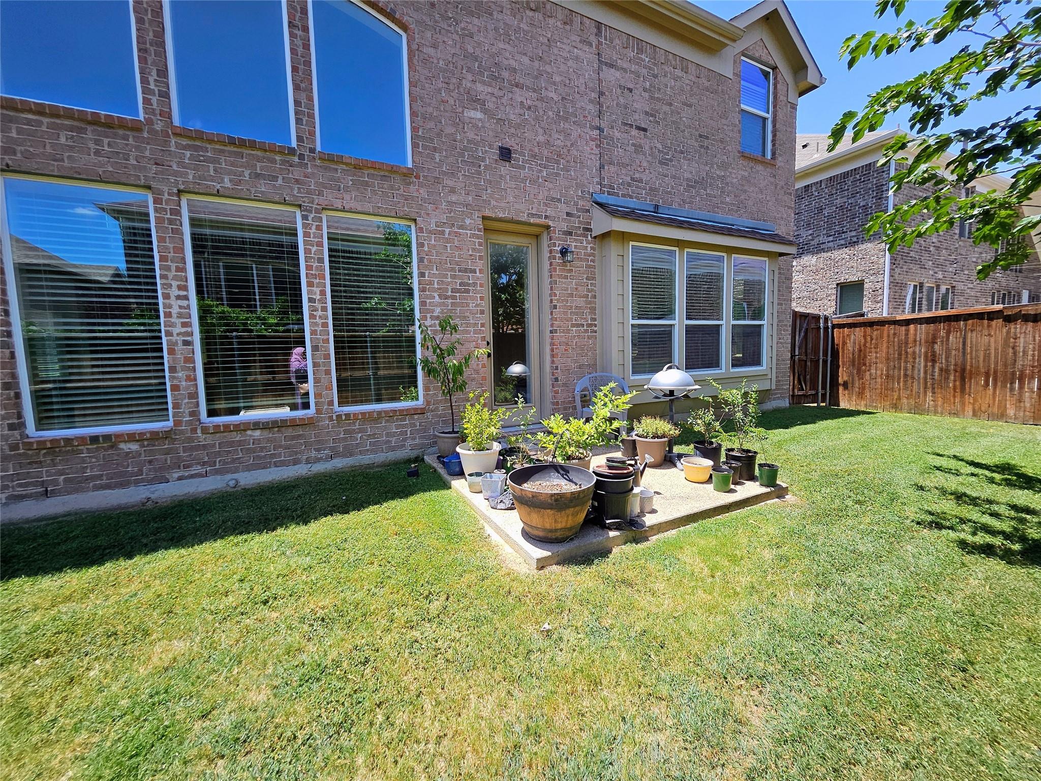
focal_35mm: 13
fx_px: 391
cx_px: 520
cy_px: 390
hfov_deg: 106.2
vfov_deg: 89.9
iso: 32
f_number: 2.2
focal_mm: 1.74
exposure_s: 1/508
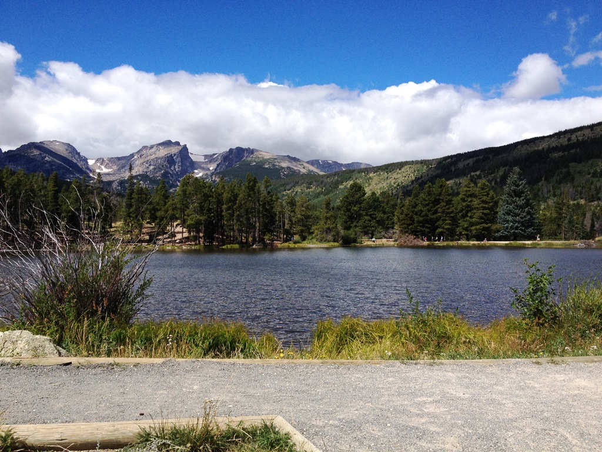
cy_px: 226
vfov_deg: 40.7
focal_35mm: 35
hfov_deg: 52.6
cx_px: 301
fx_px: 609
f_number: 2.4
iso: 50
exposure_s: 1/2208
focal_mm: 4.28
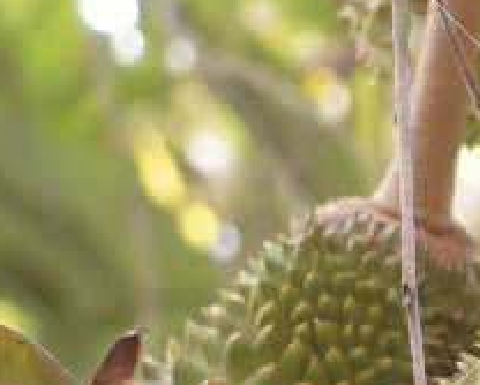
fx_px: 5833
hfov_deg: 4.7
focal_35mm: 410
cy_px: 530
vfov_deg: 3.8
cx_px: 637
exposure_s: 1/80
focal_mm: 70
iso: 1600
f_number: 5.6
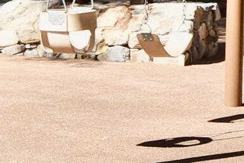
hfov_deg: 9.2
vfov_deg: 6.7
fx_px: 1363
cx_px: 579
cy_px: -114
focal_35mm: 201
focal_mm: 17
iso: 100
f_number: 10
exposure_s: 1/200
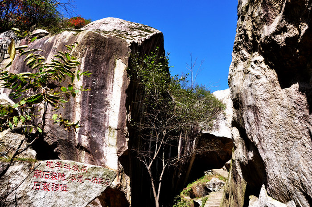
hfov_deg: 67.4
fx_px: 234
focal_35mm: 27
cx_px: 156
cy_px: 104
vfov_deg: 47.9
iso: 200
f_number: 10
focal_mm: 18
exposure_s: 1/200
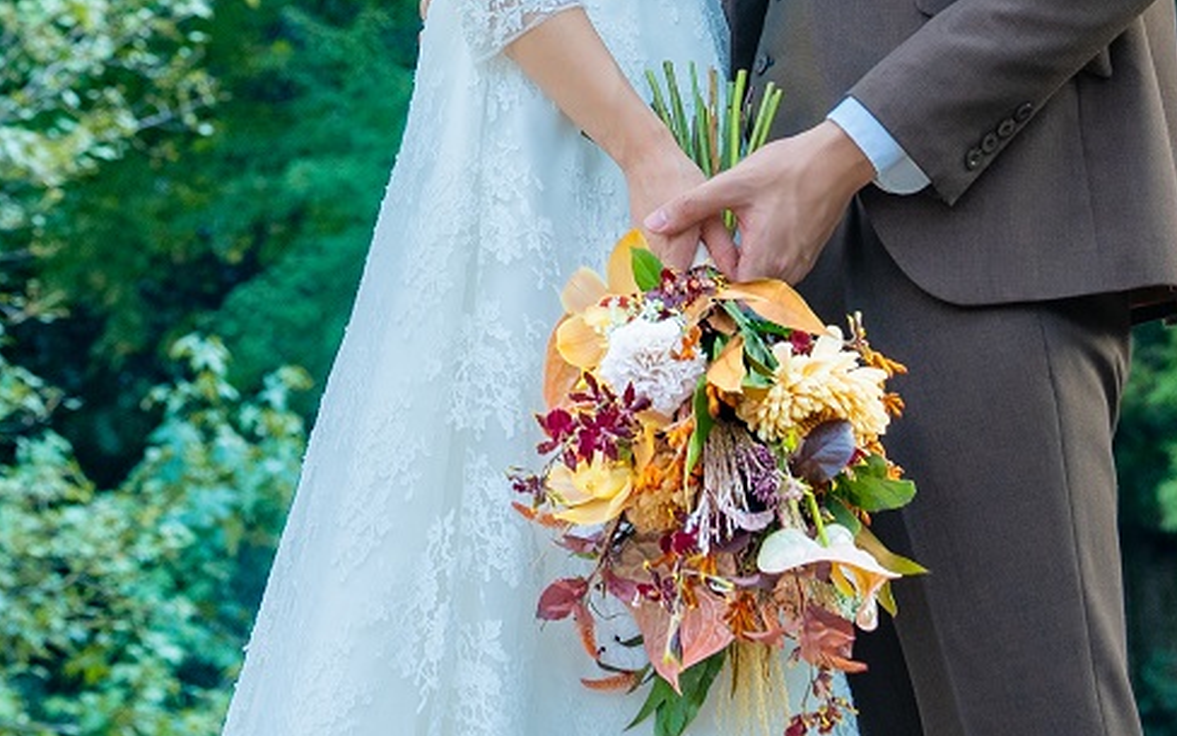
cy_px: -802
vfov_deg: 6.1
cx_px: 22
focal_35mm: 209
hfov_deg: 10.0
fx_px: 6704
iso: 200
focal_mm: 50
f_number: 4
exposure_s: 1/200
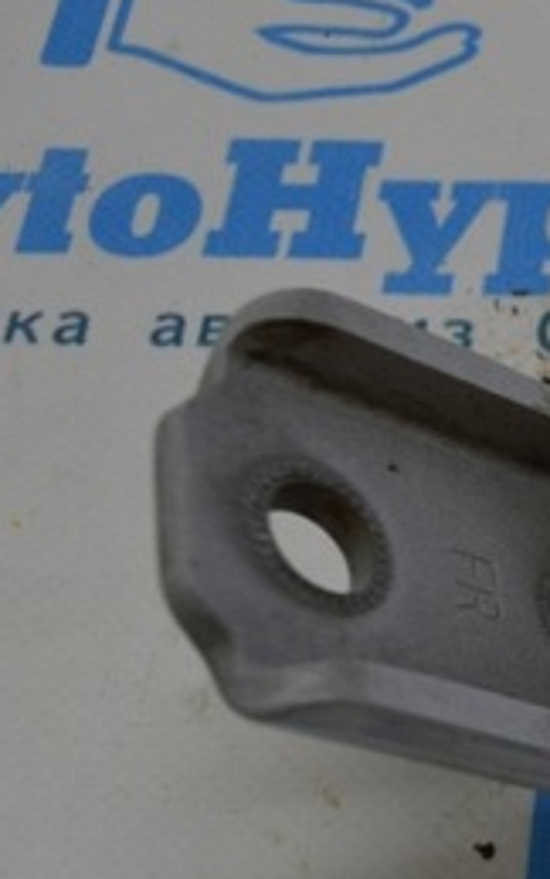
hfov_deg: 14.2
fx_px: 1989
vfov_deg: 24.5
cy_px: 714
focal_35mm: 83
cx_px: 944
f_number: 8
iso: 400
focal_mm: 22
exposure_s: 1/100
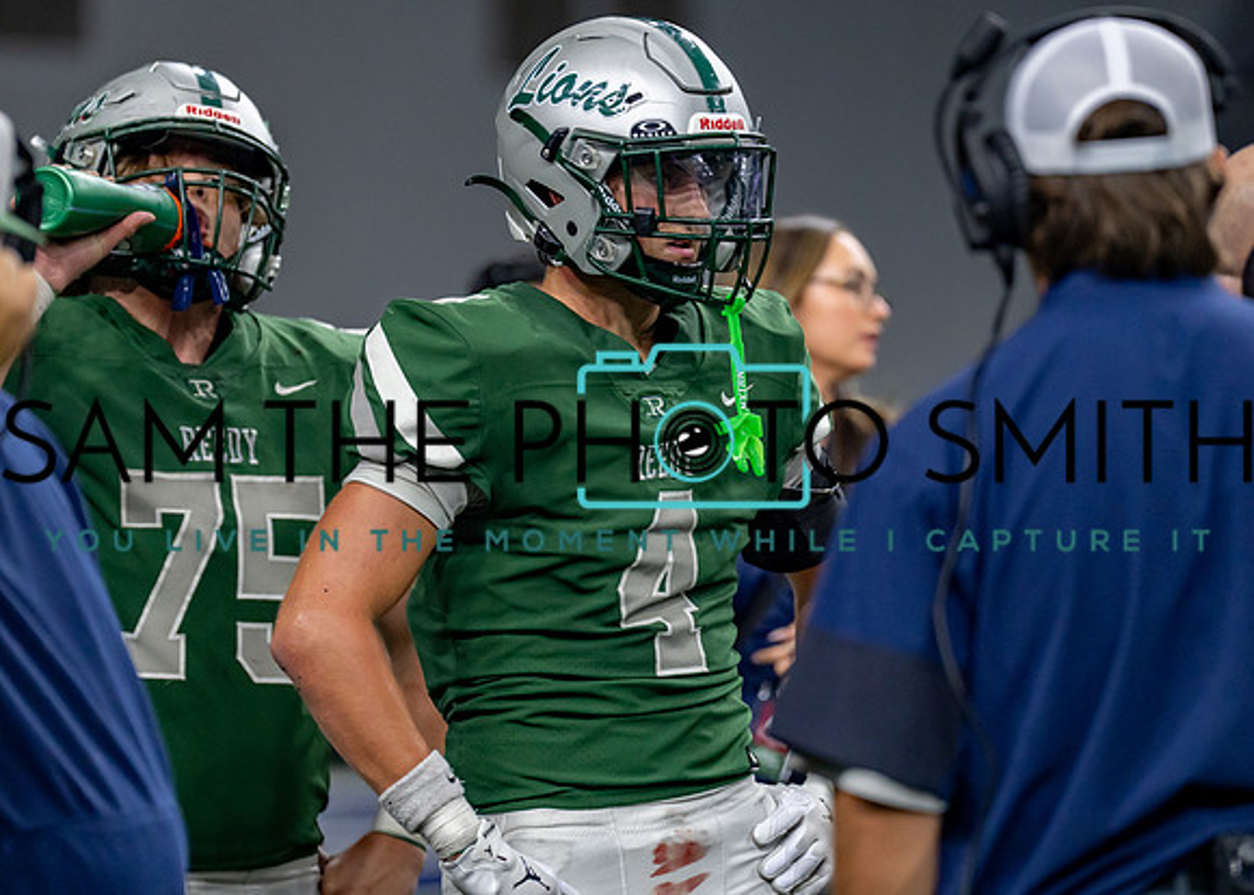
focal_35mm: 288
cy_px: 369
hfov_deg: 7.0
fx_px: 10246
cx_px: 640
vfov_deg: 5.0
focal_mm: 200
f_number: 2.8
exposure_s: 1/1000
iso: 1250
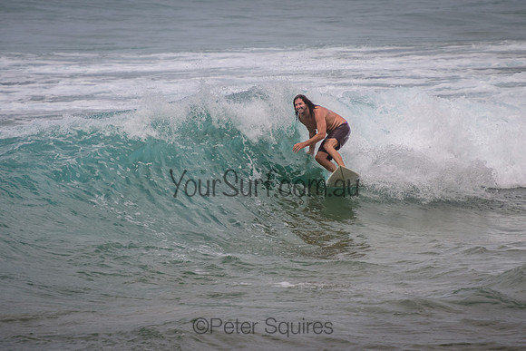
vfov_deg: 2.5
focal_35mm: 549
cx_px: 282
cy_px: 135
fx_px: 8028
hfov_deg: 3.8
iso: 200
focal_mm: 400
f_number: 5.6
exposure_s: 1/2000
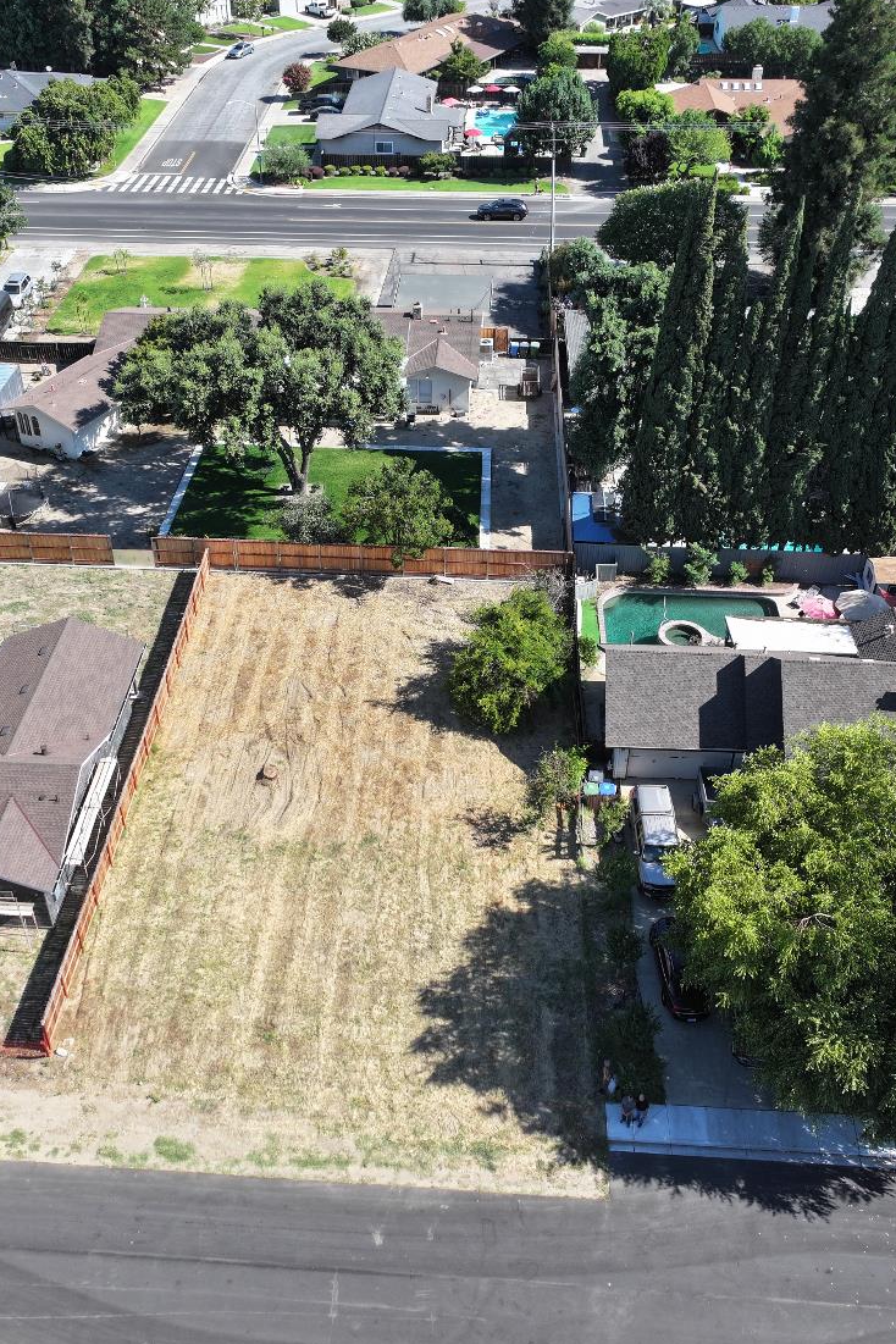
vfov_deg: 55.8
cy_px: 668
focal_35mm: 34
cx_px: 398
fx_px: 1269
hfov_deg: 38.8
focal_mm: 12.29
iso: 100
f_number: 2.8
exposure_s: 1/800
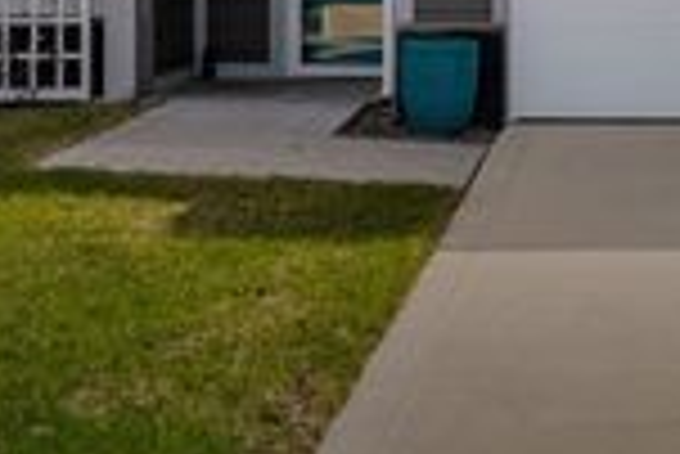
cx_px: 680
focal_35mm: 96
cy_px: -254
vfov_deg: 13.4
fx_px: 1815
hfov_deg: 20.5
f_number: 9
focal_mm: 29
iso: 800
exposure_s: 1/1600
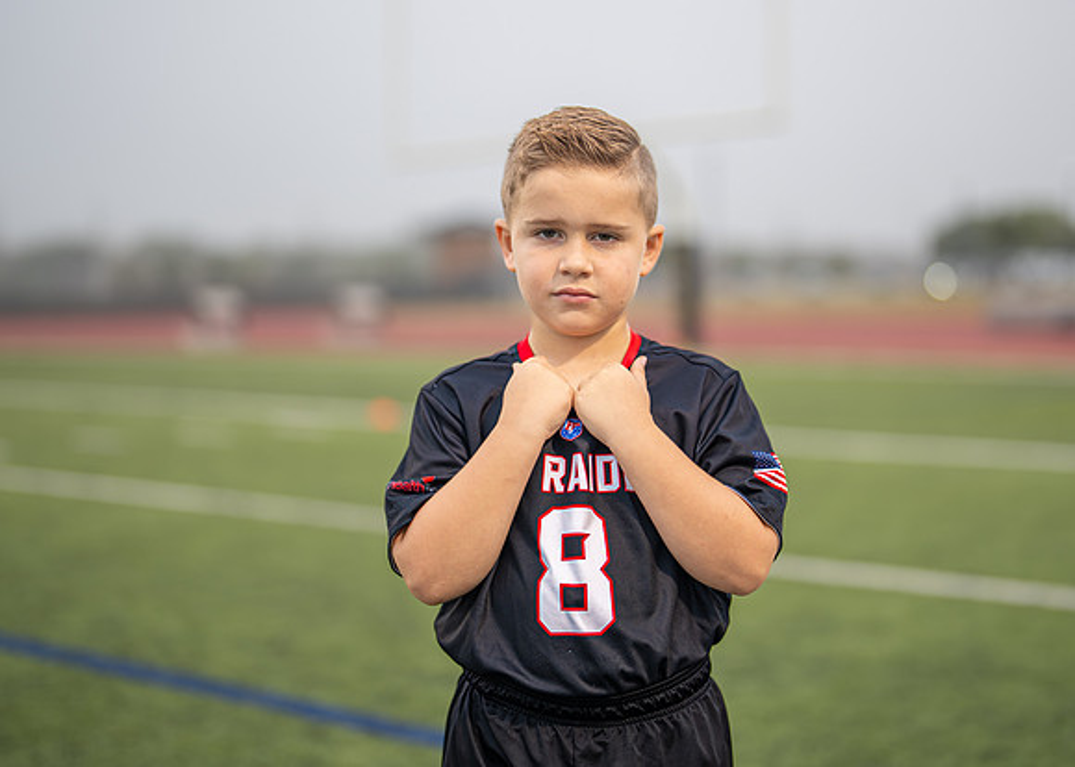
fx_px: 1960
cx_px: 594
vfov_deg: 22.1
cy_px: 341
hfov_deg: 30.6
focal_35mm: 64
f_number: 1.2
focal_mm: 50
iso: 100
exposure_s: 1/500
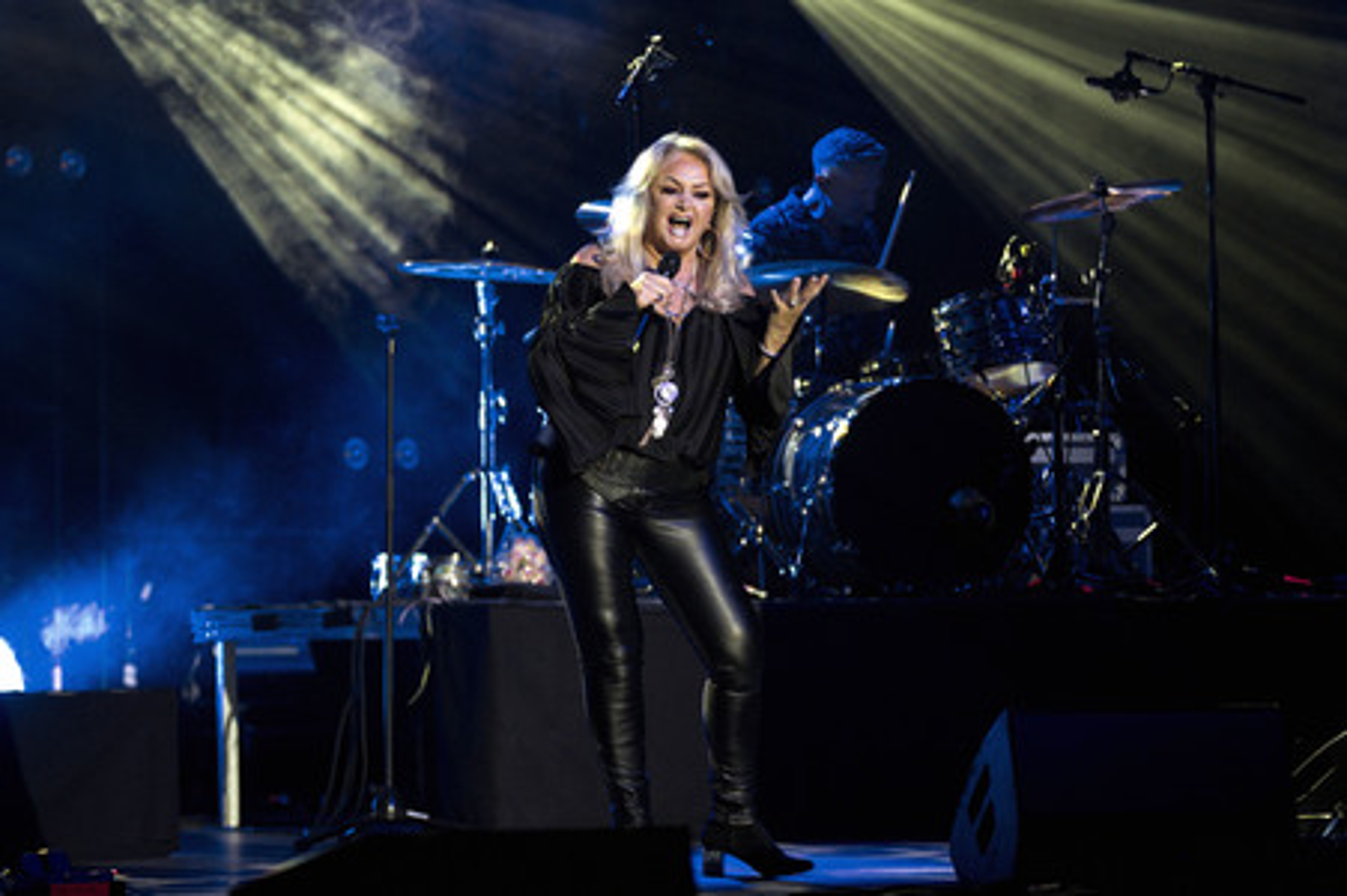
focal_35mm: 140
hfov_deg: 14.7
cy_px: 448
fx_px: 5234
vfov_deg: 9.8
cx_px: 674
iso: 1600
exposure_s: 1/320
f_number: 2.8
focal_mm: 140
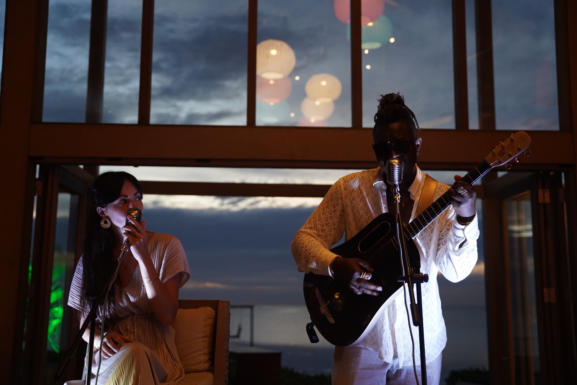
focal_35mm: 42
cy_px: 192
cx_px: 288
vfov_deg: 31.5
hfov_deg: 45.9
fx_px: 681
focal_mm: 42.5
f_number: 2.8
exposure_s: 1/160
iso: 3200
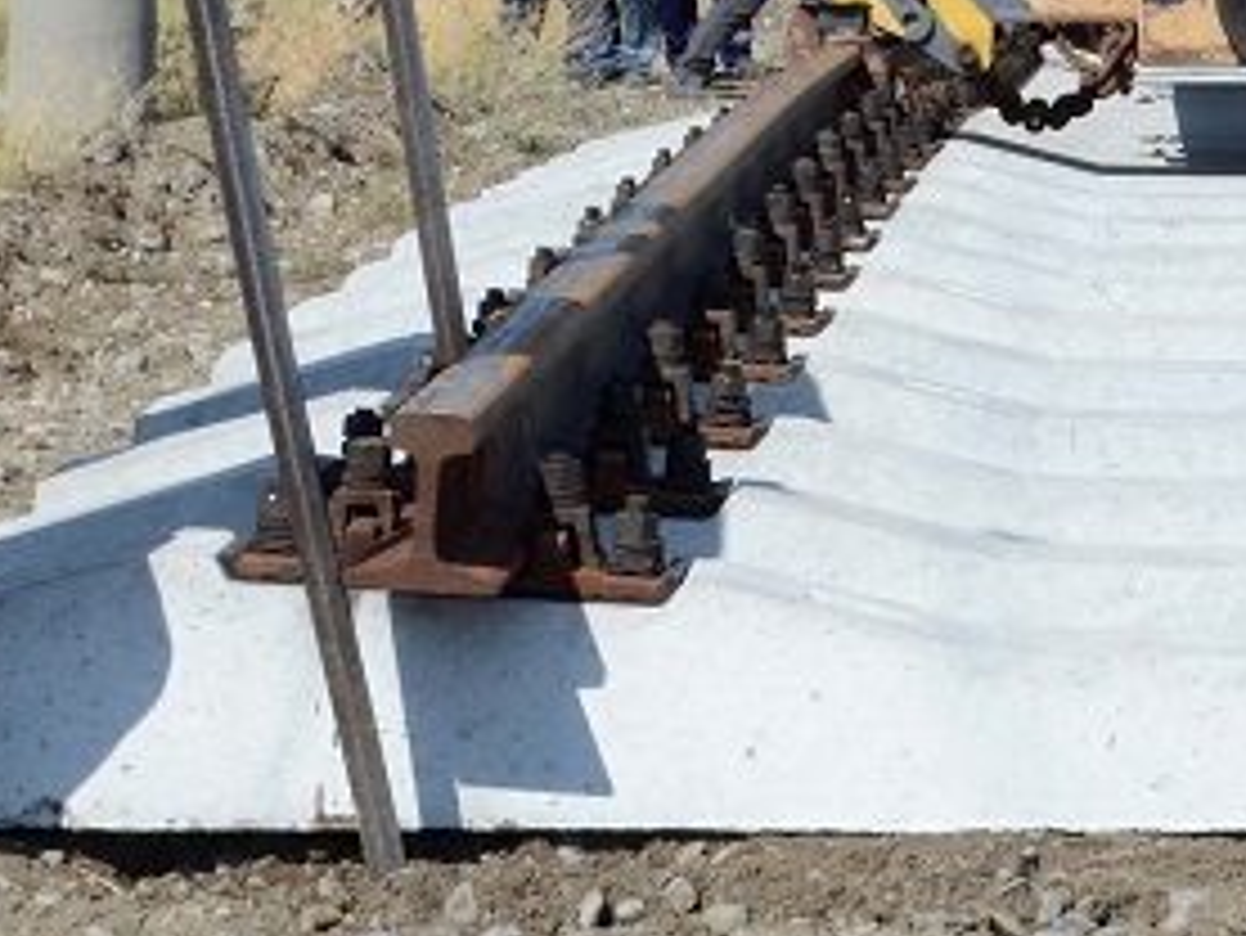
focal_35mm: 187
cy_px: -288
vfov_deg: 7.8
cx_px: 1282
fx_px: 6734
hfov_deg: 10.5
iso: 320
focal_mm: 36
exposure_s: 1/250
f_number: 14
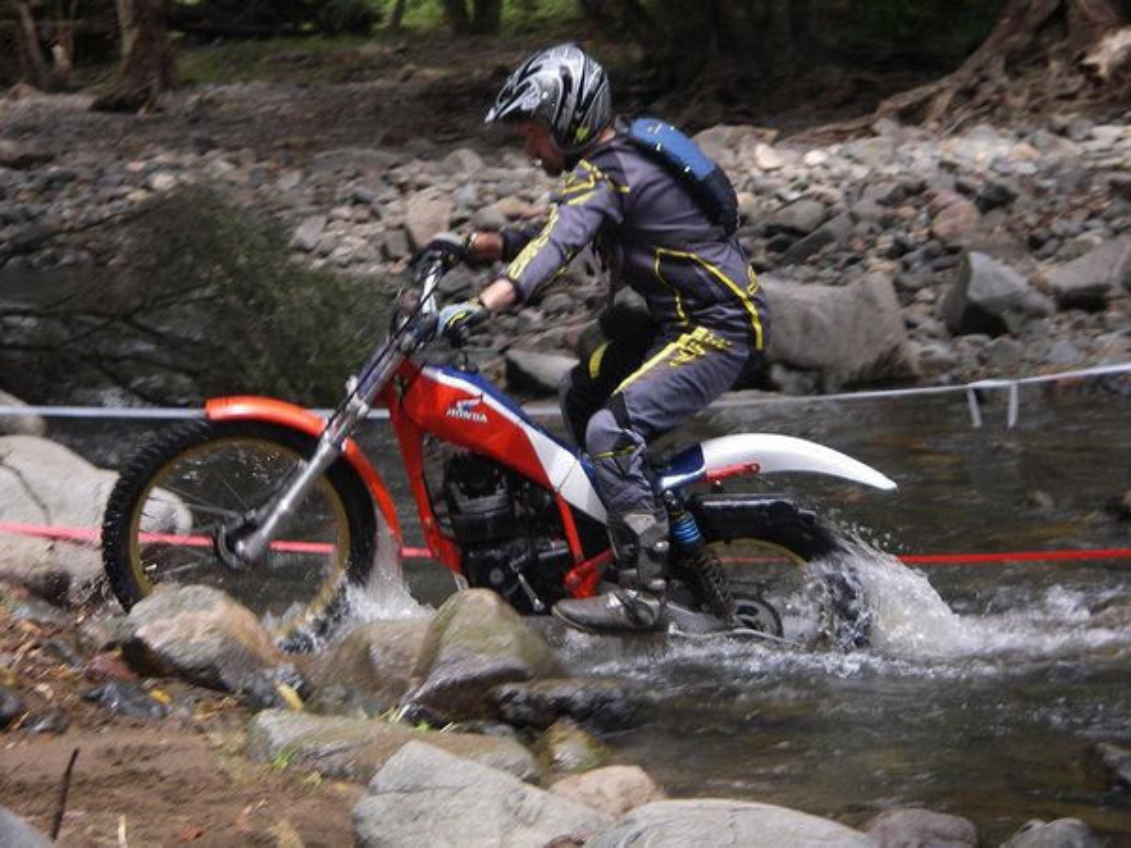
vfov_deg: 13.0
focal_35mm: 114
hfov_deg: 17.3
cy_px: 424
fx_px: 3725
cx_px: 566
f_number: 4
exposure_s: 1/100
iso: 80
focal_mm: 18.9
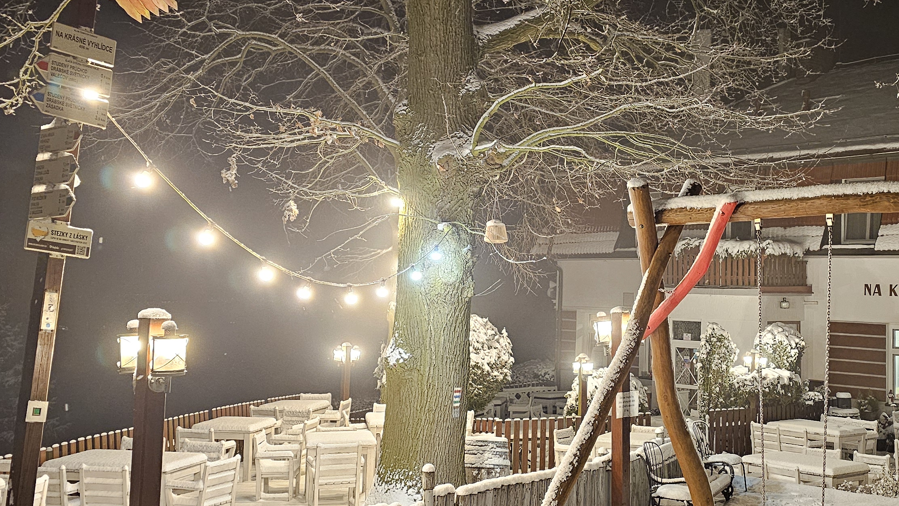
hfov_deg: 44.8
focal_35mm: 45
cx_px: 595
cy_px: 230
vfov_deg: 26.5
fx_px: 1073
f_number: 1.7
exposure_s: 1/50
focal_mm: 6.3
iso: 800
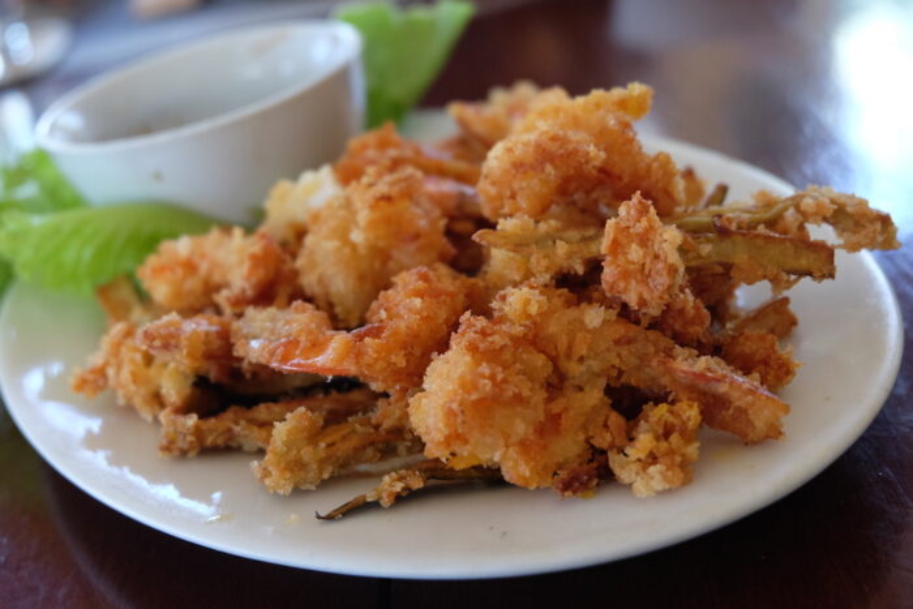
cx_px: 456
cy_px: 304
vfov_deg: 30.5
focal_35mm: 44
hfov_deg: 44.5
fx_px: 1116
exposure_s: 1/58
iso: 1600
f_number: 4.7
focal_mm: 29.5
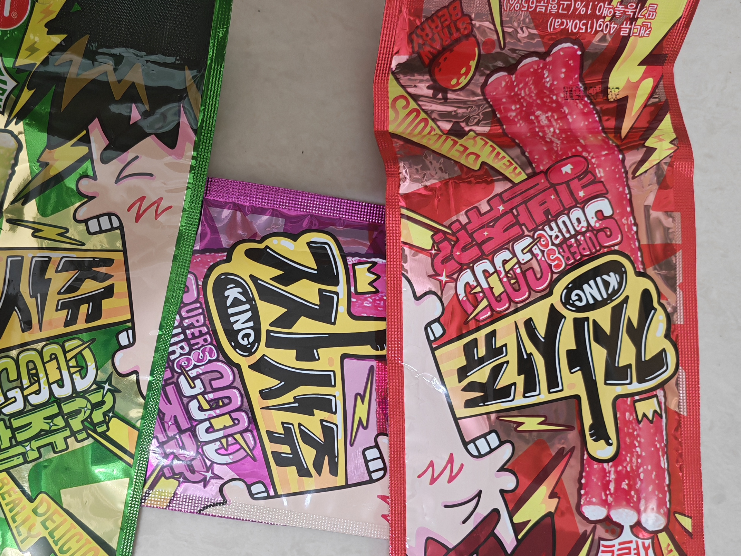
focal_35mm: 37
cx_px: 237
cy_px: 368
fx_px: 792
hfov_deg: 49.1
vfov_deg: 38.3
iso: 500
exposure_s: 1/50
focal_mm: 6.67
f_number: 1.95
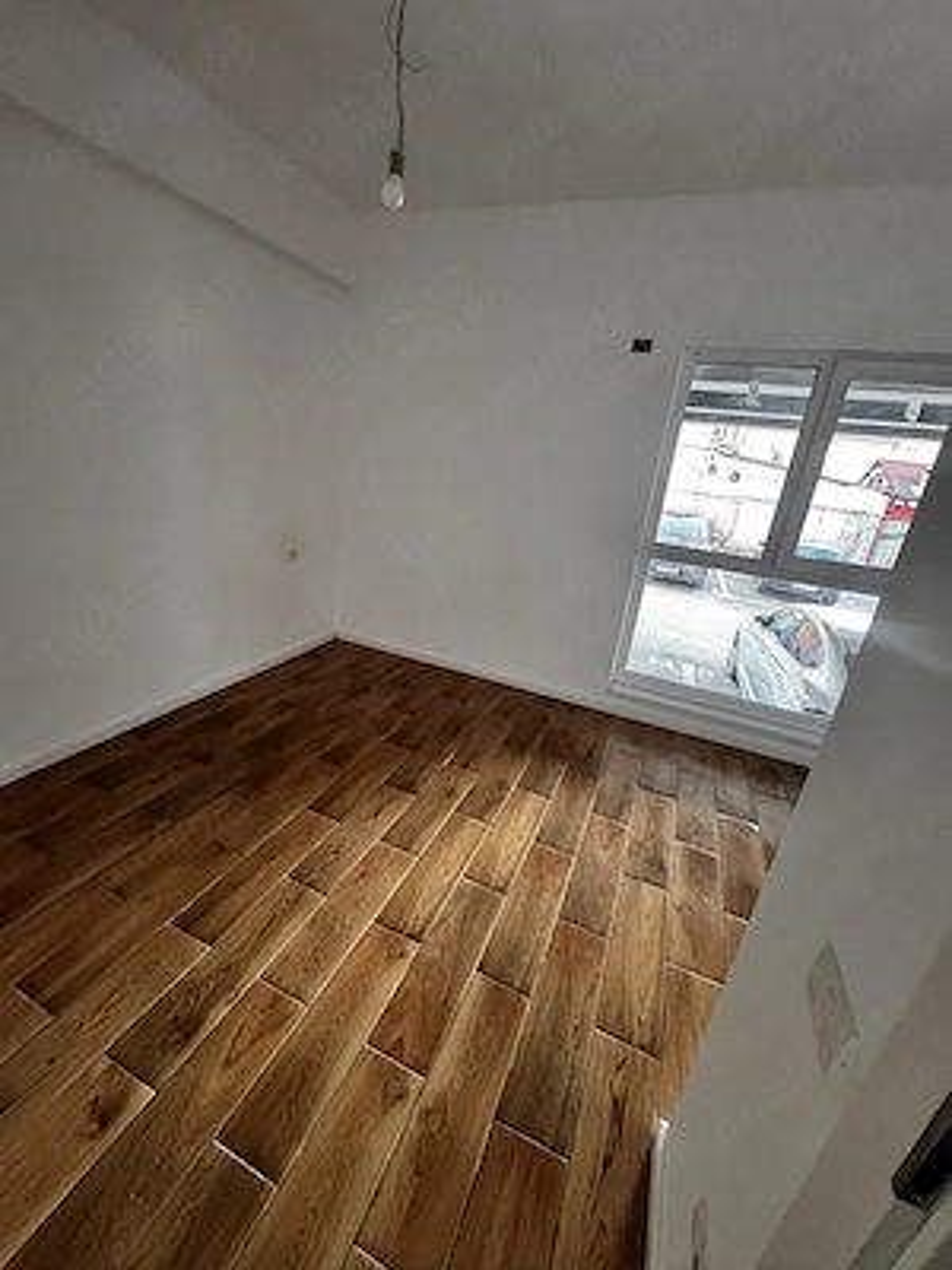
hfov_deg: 85.7
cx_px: 476
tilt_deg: -20.1
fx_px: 513
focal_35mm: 14
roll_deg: -8.2
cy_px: 635
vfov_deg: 102.1
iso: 800
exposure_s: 1/60
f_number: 2.2
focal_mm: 2.22
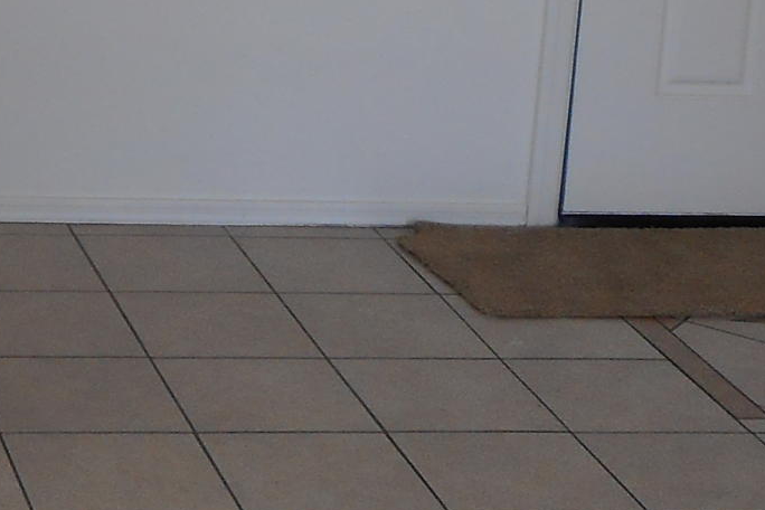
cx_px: -57
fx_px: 2422
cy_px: -283
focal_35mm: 114
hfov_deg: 17.4
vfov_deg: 11.5
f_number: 3.7
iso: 80
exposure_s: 1/30
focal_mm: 4.5
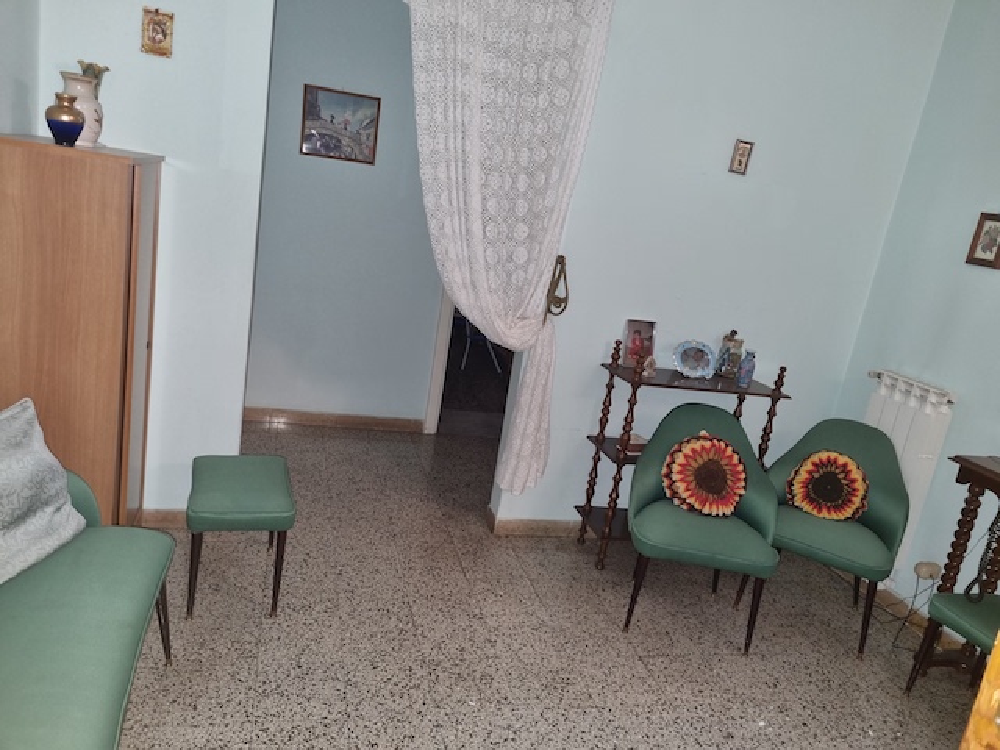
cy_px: 375
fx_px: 751
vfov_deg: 53.1
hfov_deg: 67.3
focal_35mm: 26
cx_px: 500
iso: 800
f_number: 1.8
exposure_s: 1/25
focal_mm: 5.4
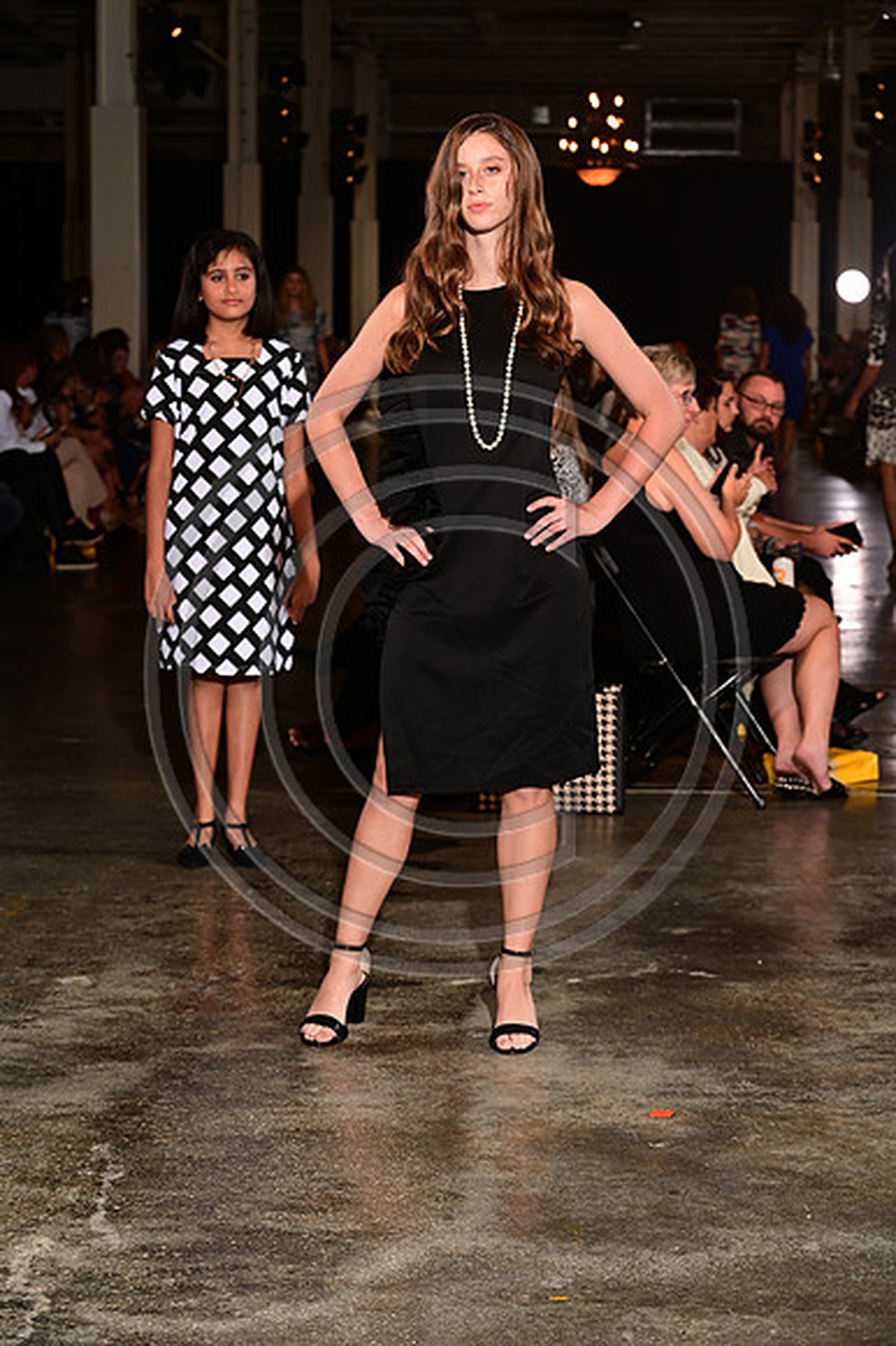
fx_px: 2915
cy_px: 673
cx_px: 448
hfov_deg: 17.5
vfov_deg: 26.0
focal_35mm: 78
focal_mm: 78
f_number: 6.3
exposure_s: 1/160
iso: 1000
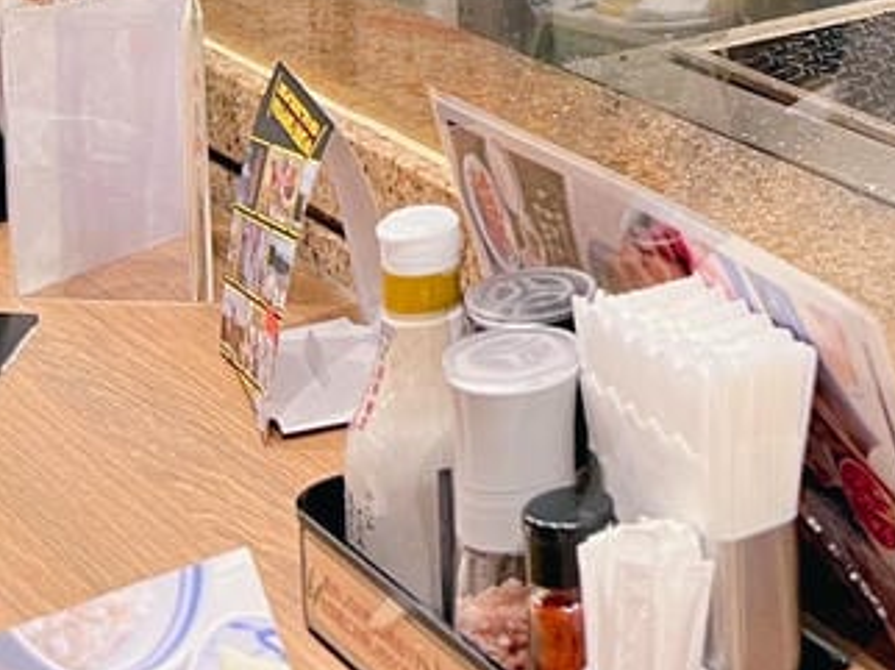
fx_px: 2506
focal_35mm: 97
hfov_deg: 19.4
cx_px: 998
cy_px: -520
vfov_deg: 13.7
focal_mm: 5.7
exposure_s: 1/50
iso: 100
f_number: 1.5
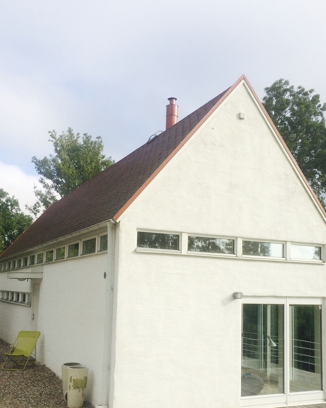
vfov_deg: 46.5
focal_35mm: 39
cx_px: 170
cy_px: 249
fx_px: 470
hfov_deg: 38.2
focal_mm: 4.15
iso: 32
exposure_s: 1/1520
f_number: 2.2
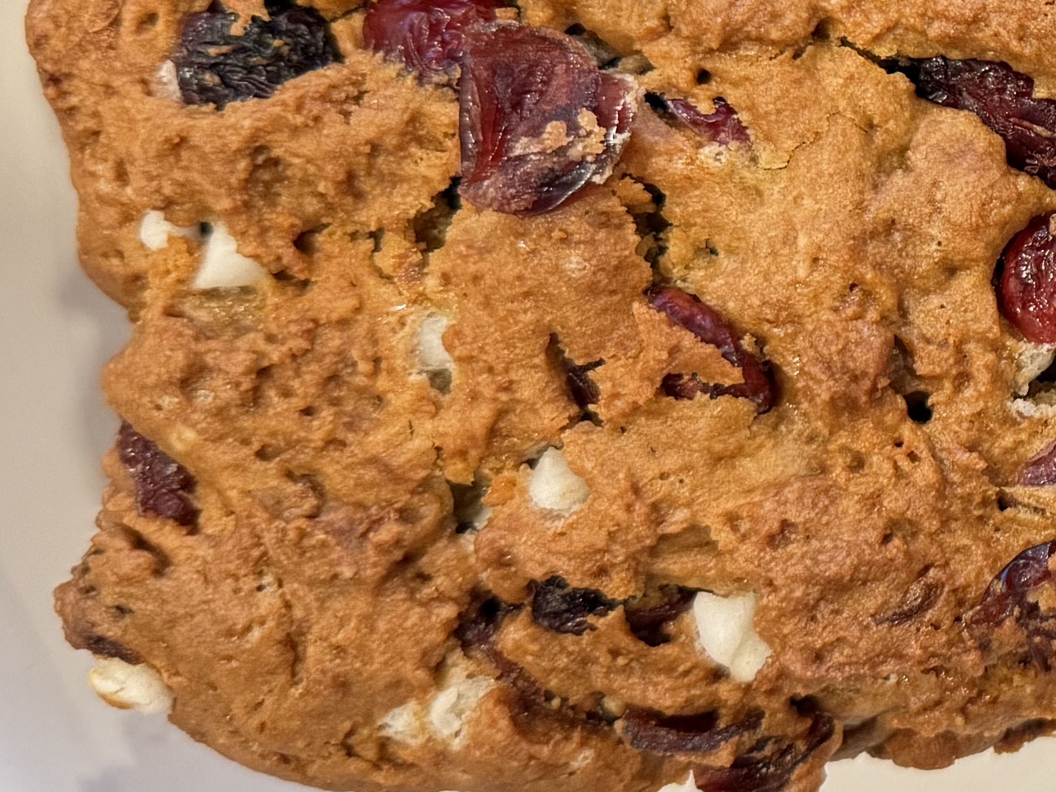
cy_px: 105
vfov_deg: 19.1
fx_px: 2318
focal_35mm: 76
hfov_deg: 23.0
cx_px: 1343
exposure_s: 1/60
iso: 500
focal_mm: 6.76
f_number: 1.78
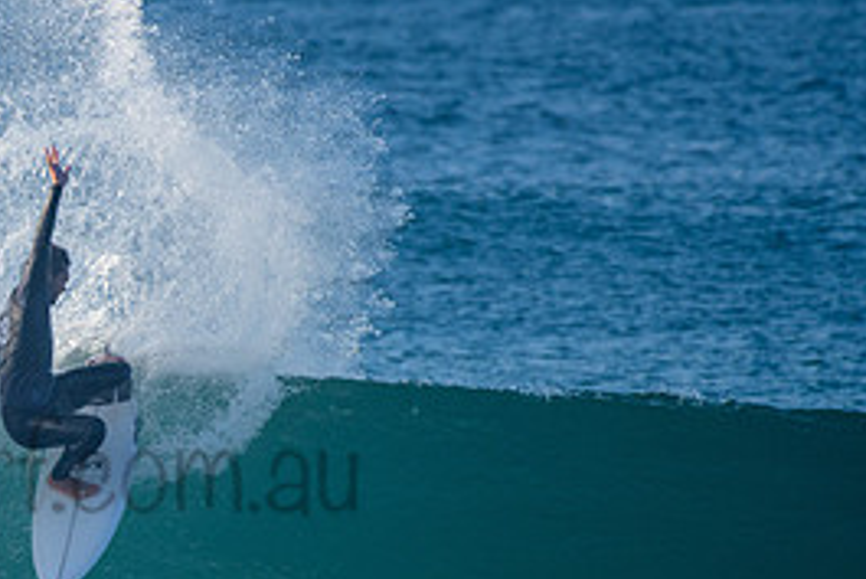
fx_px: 28400
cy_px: 407
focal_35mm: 1180
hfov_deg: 1.7
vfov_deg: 1.2
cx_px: 16
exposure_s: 1/2000
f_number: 5.6
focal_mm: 500
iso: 400
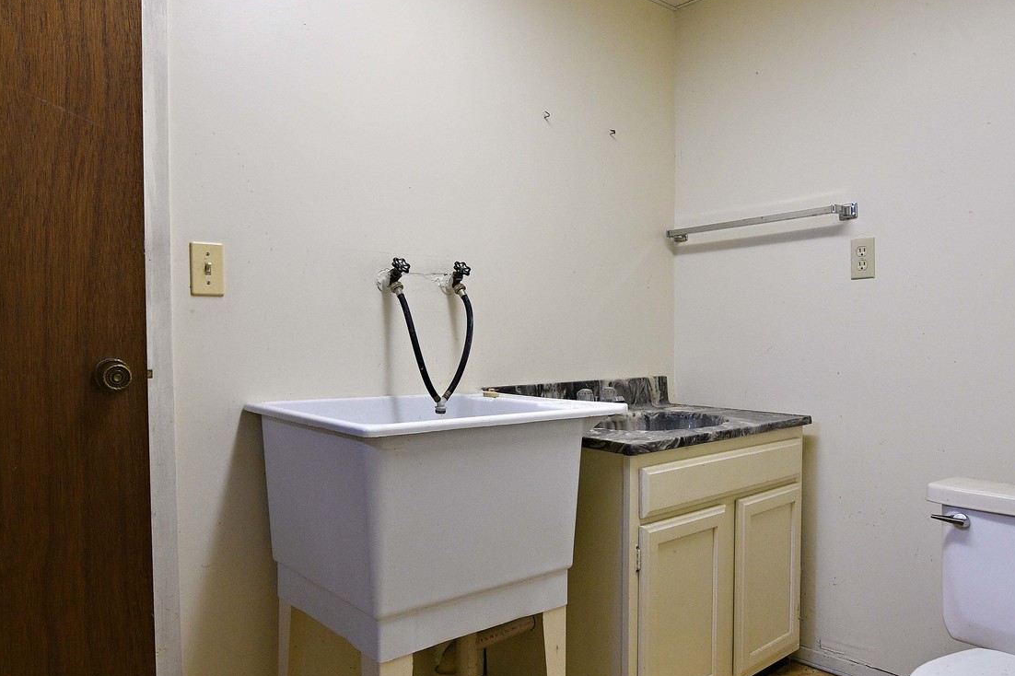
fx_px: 715
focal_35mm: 25
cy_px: 367
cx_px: 566
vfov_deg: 50.5
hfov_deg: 70.5
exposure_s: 1/60
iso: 1000
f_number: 4
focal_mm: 11.5
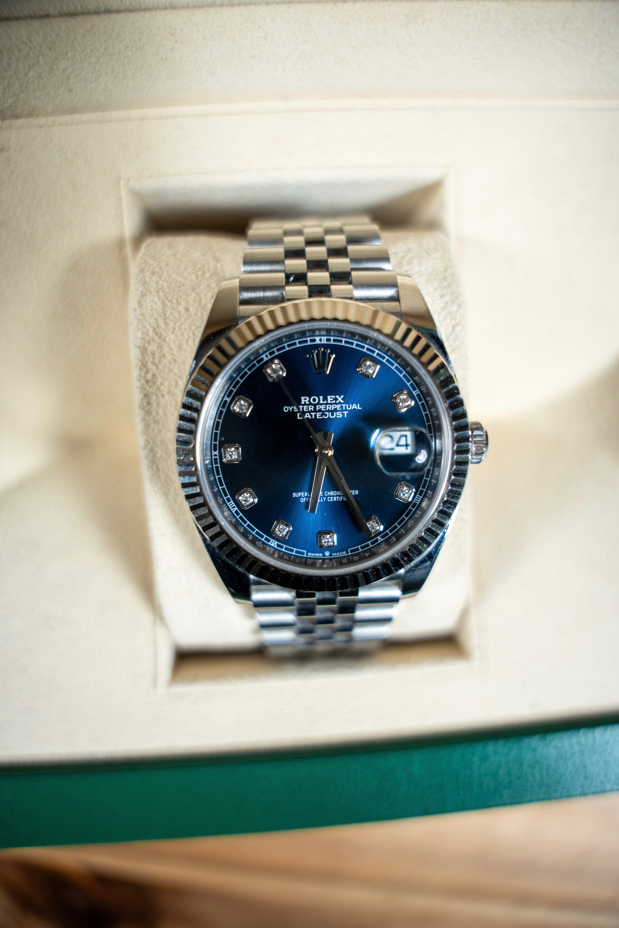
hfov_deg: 53.1
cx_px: 310
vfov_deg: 73.7
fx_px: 619
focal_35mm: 24
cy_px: 464
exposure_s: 1/100
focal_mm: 24
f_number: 2.8
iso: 640
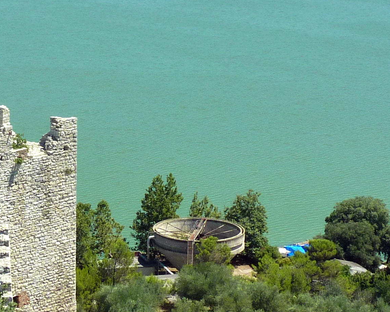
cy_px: 61
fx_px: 1431
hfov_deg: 15.3
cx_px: 13
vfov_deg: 12.4
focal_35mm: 124
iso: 125
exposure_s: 1/500
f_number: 5
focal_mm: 6.5
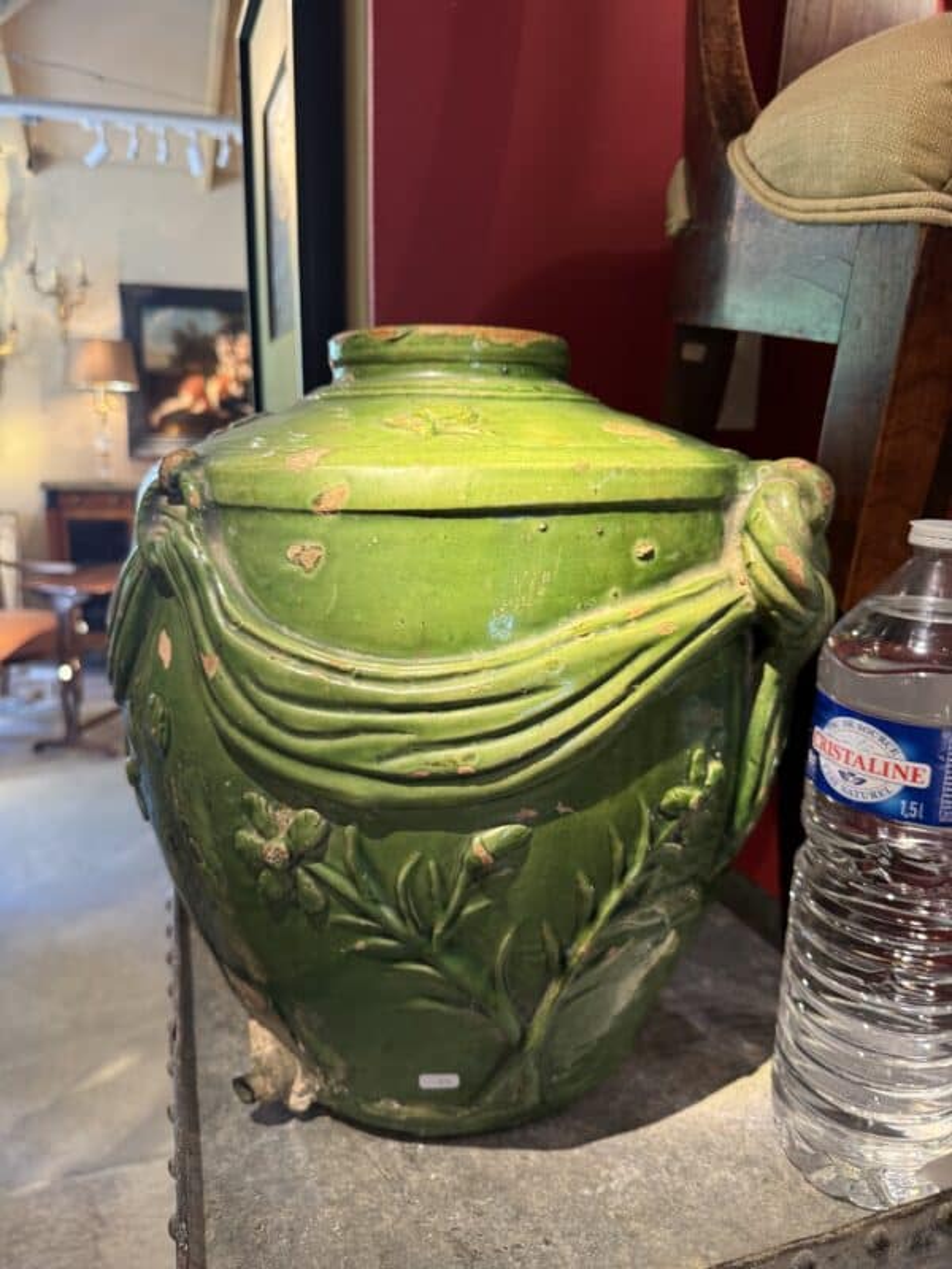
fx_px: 880
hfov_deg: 56.8
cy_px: 634
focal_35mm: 24
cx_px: 476
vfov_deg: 71.6
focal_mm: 6.76
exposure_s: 1/50
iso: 160
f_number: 1.78
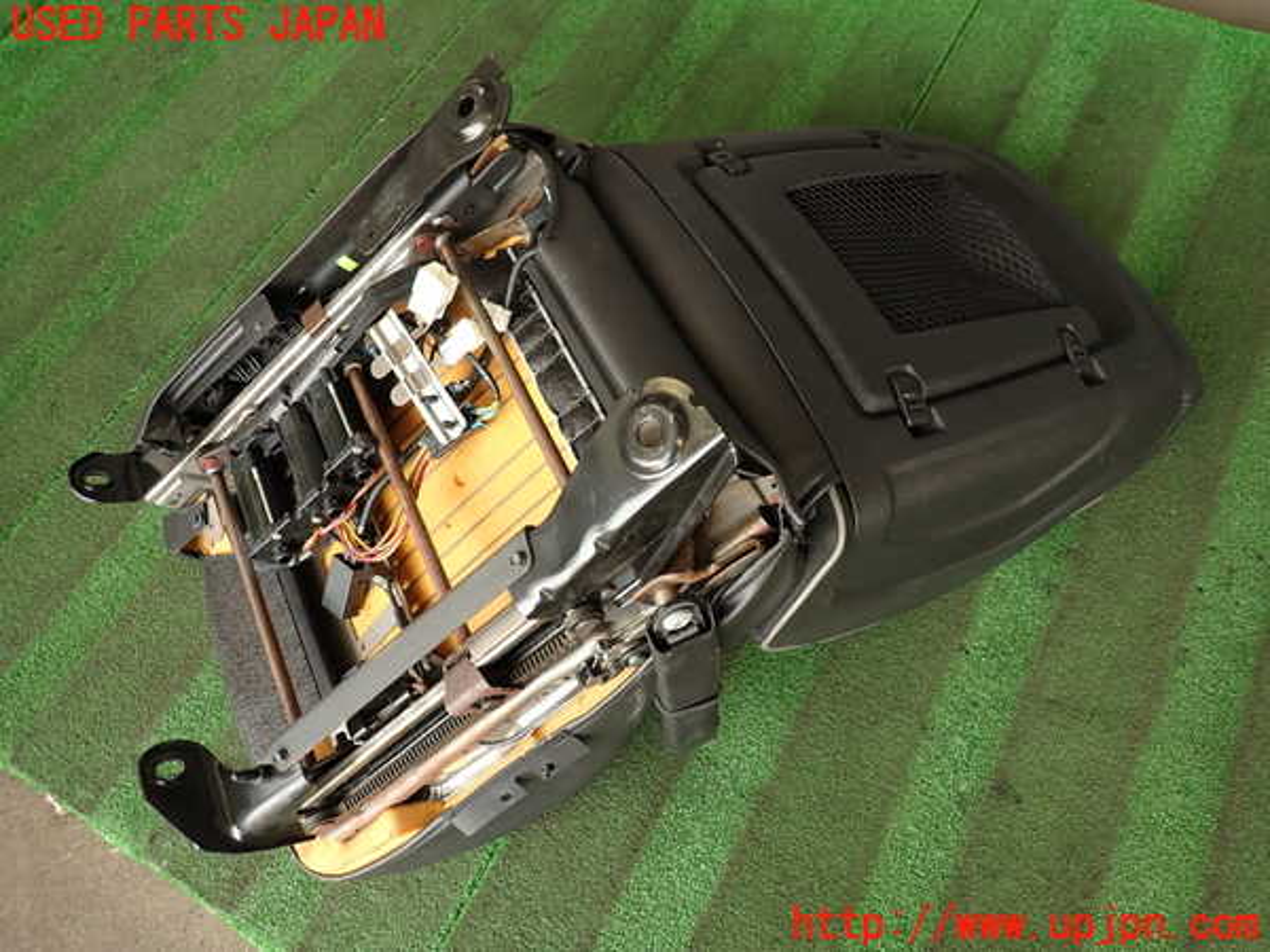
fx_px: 917
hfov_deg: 69.4
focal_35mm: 25
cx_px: 635
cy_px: 476
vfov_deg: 54.9
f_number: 2
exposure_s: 1/80
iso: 100
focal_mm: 4.5
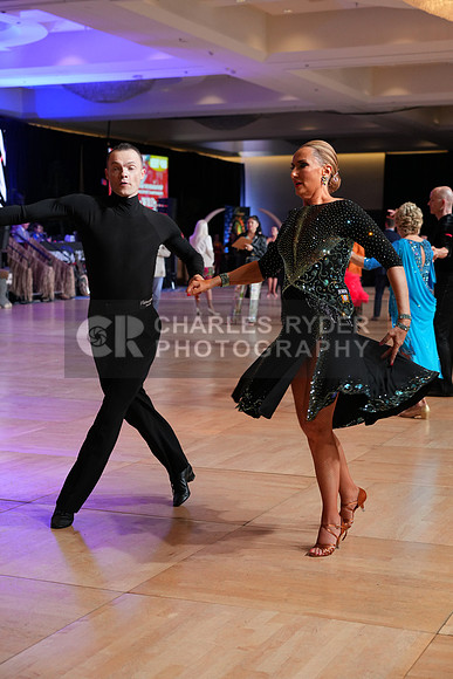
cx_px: 226
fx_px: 1113
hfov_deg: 23.0
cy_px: 340
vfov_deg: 33.9
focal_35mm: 59
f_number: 4
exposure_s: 1/200
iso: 2000
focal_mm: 59
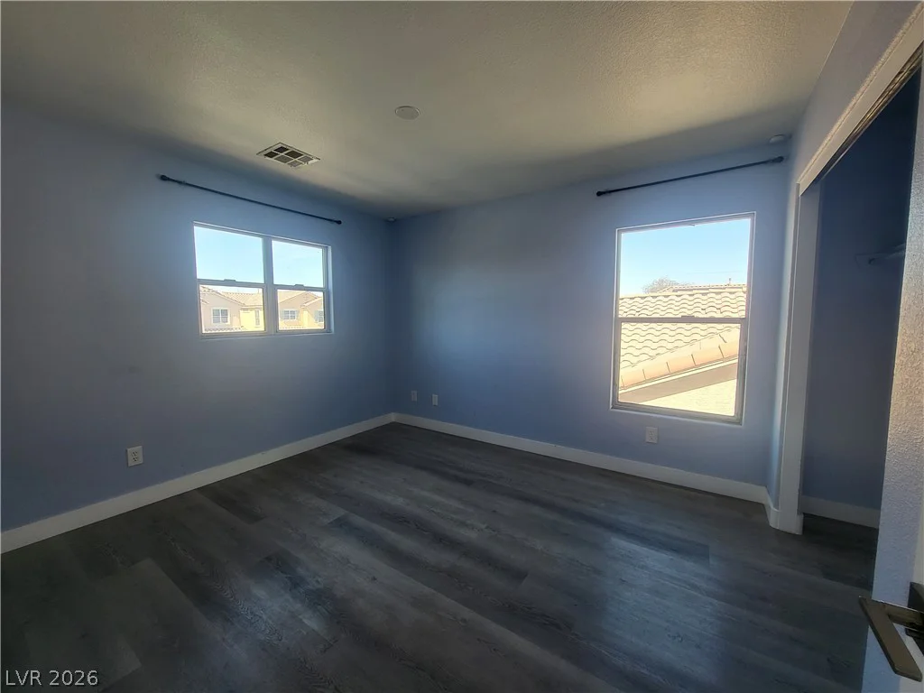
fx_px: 347
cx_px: 462
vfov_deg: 89.9
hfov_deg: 106.2
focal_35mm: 13
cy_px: 346
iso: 40
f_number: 2.2
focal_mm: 1.74
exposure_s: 1/120
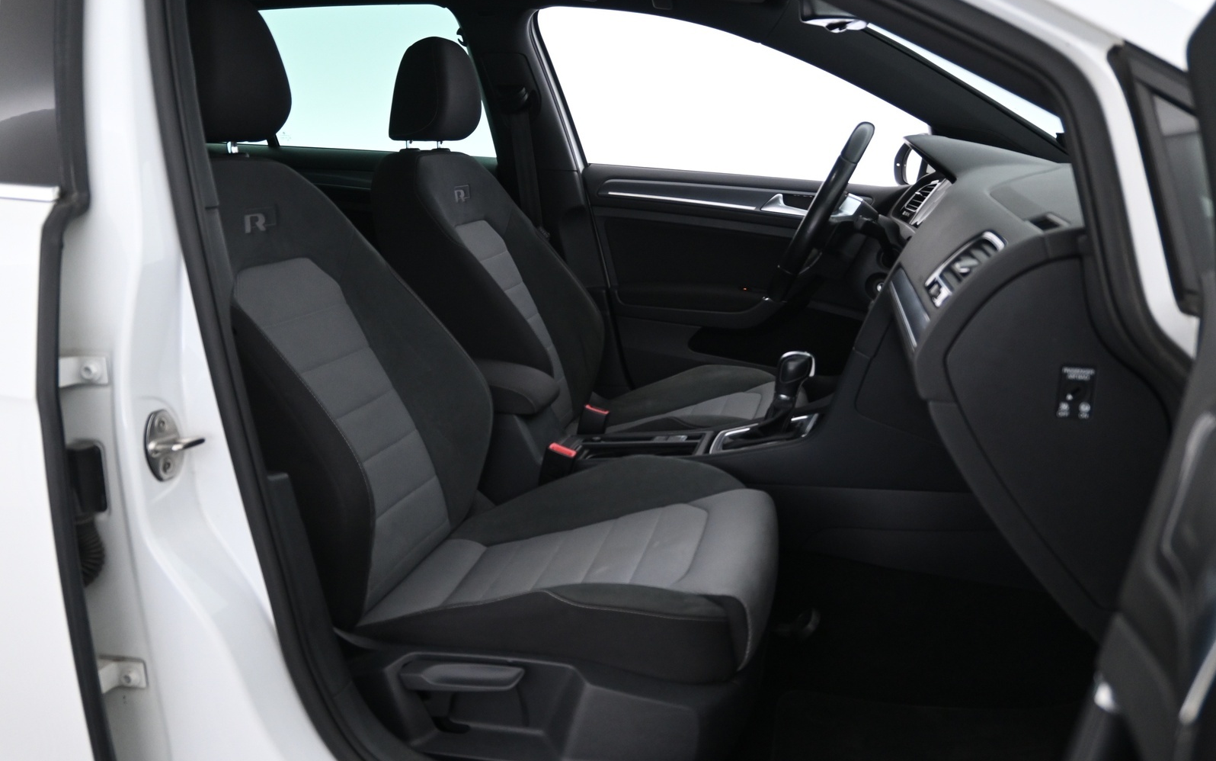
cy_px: 373
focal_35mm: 30
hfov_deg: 62.5
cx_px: 605
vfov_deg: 41.5
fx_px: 1003
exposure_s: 1/30
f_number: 3.8
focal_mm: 19.5
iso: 1400
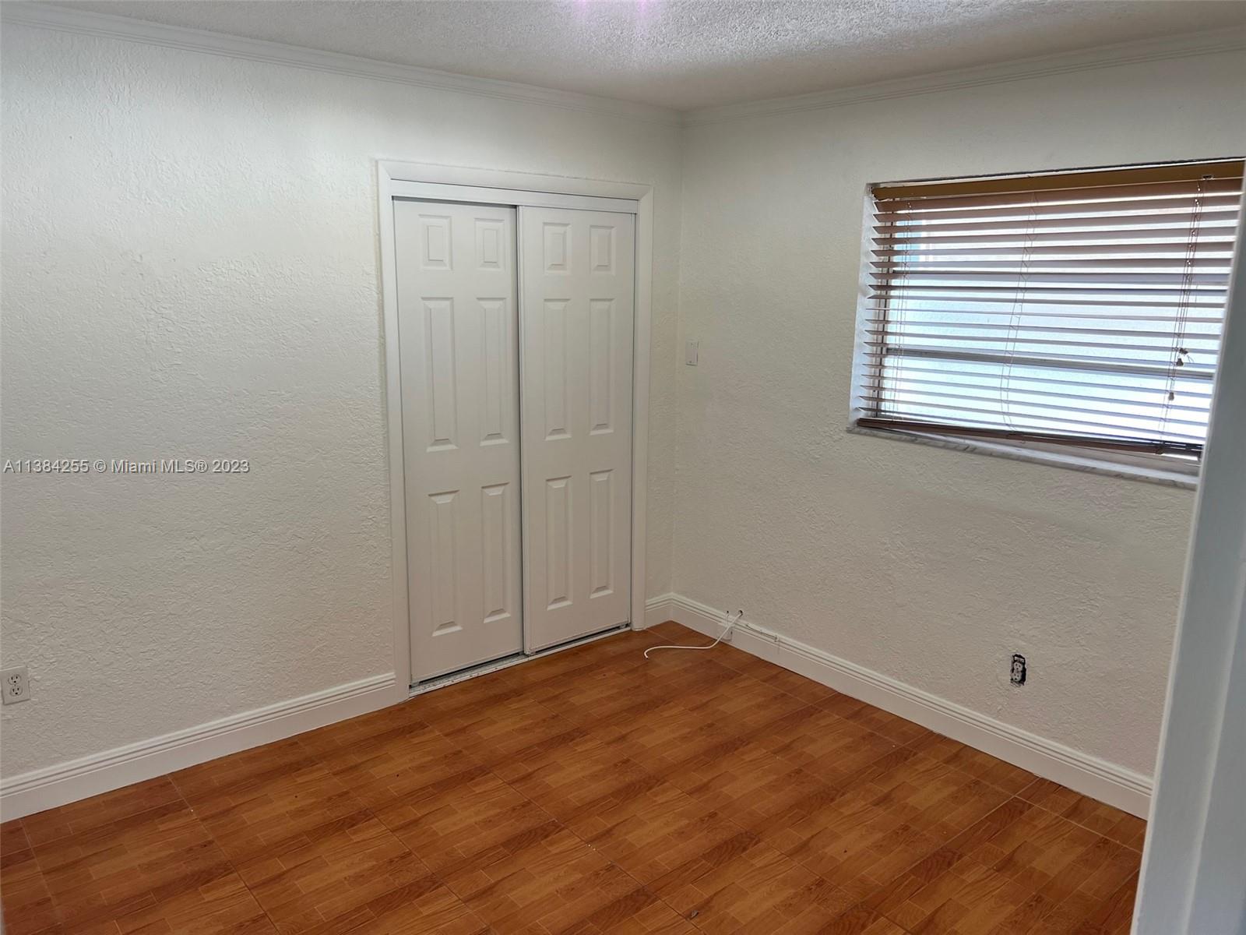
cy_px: 468
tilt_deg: -13.1
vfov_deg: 53.1
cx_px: 623
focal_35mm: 26
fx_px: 936
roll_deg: -0.8
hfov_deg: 67.3
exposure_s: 1/120
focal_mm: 5.7
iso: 80
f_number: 1.5
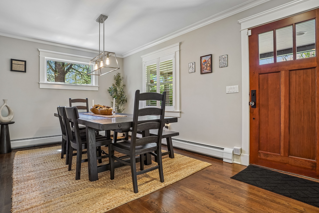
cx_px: 169
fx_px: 168
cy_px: 105
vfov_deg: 64.6
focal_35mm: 19
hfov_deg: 86.8
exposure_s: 1/25
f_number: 4.5
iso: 400
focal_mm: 17
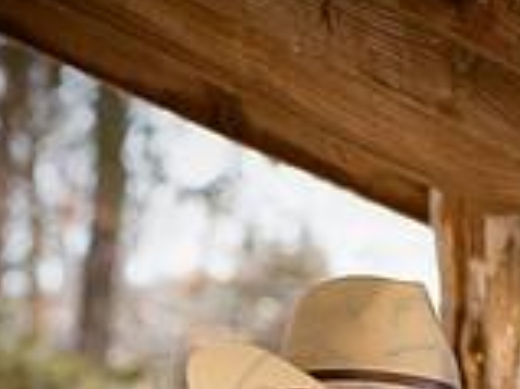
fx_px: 3768
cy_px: 719
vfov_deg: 5.8
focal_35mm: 251
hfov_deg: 7.9
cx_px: 314
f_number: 5
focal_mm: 92
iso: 800
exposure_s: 1/640
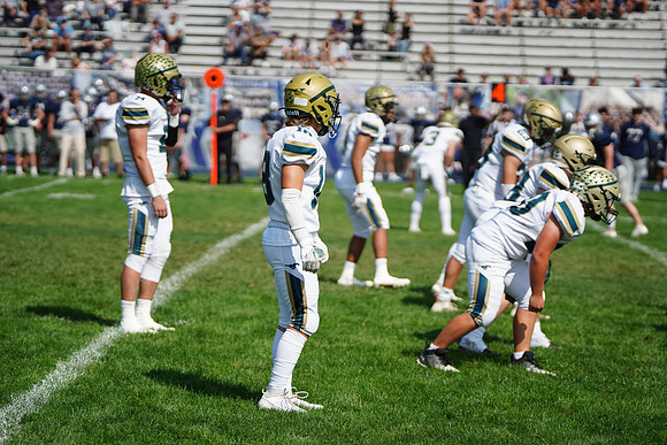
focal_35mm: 148
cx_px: 334
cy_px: 222
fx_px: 2743
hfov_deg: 13.9
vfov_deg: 9.3
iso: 400
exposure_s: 1/8000
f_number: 2.8
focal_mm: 148
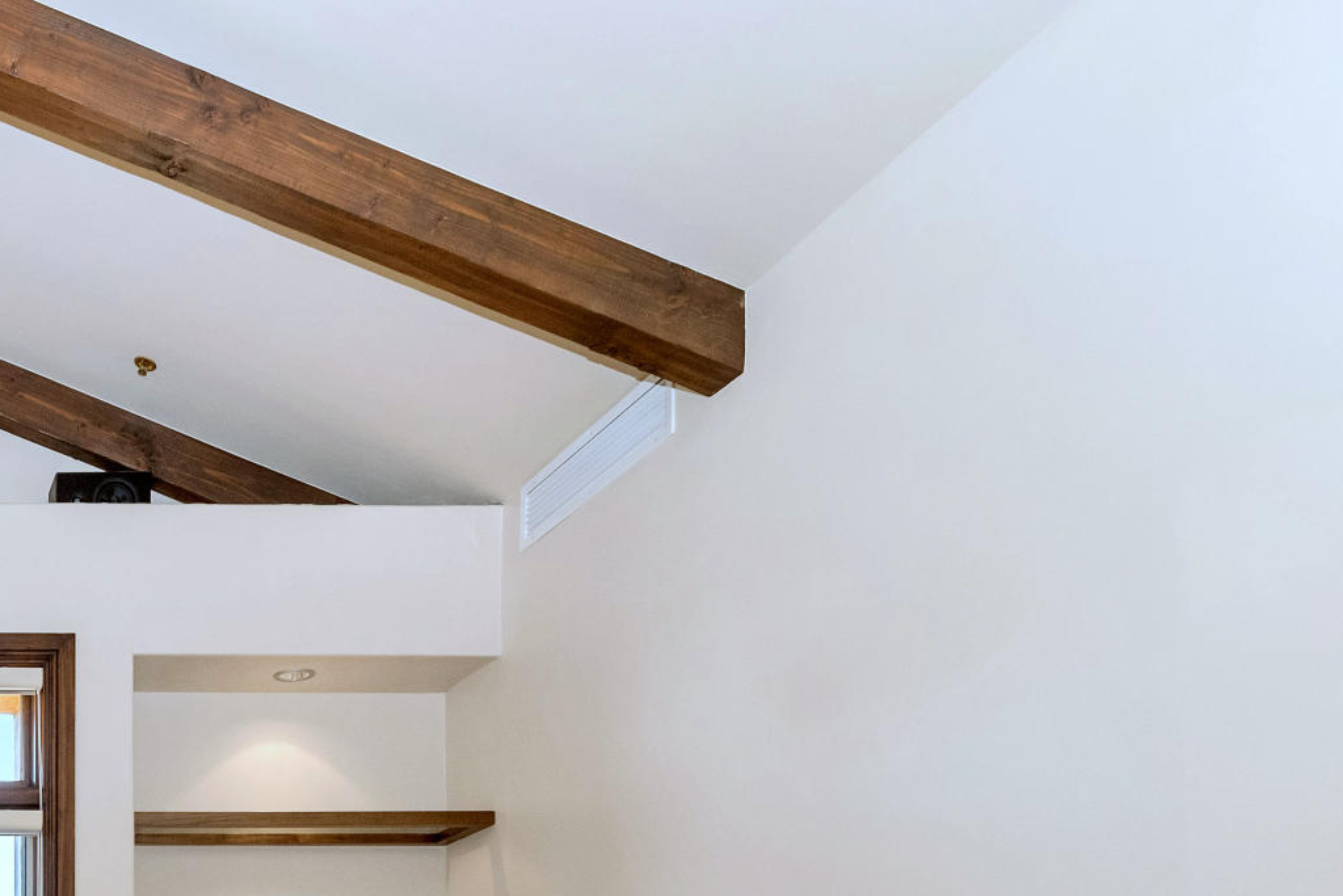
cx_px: -239
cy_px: 1145
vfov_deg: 27.6
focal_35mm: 41
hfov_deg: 37.1
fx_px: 1530
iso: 320
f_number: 4
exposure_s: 1/125
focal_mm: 14
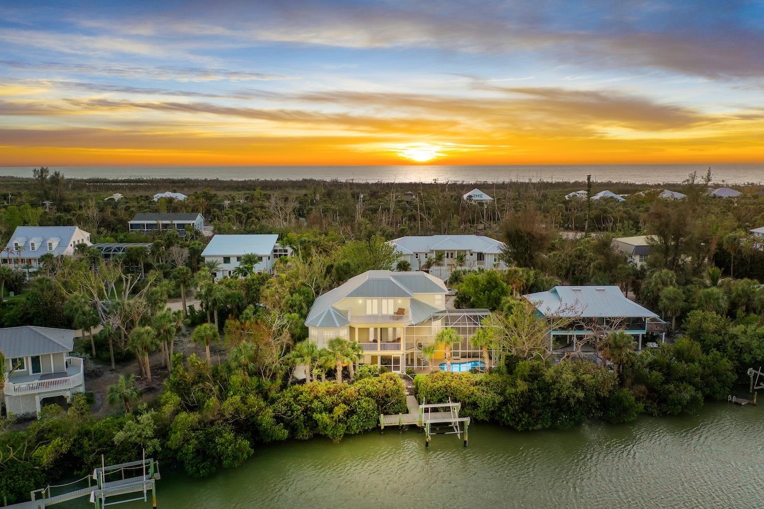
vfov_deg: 46.4
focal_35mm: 28
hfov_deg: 65.5
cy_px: 254
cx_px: 382
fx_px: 594
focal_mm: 10.26
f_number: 3.5
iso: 100
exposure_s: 1/60
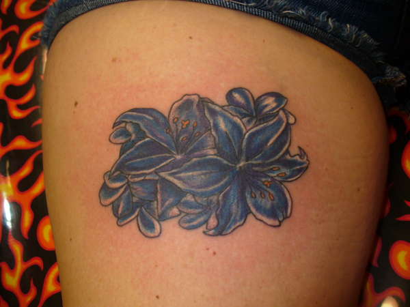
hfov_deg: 50.1
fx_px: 438
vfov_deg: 38.7
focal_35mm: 37
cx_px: 205
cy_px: 154
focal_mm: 6.1
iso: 100
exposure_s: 1/30
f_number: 2.8
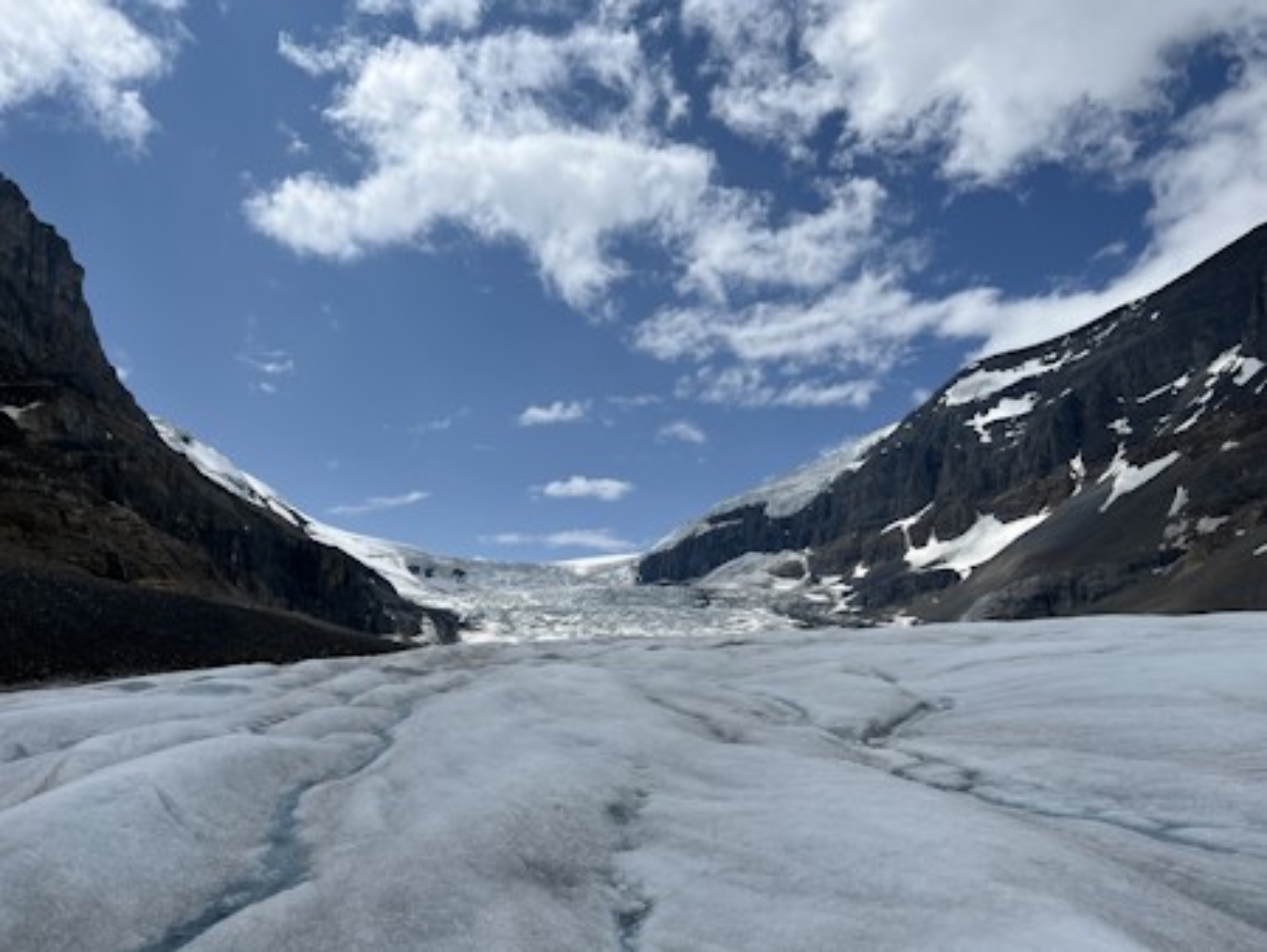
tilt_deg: +15.2
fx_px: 952
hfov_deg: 67.3
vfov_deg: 53.1
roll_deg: +2.5
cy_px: 476
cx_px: 634
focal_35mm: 26
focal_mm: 5.7
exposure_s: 1/16393
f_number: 1.5
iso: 50
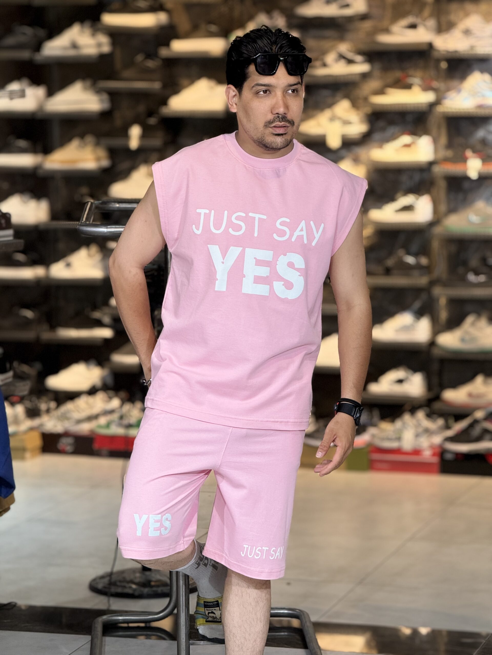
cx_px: 246
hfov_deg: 12.3
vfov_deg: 16.4
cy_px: 328
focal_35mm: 120
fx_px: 2274
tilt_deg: -6.2
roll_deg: -0.5
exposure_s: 1/100
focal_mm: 15.66
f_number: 2.8
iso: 125
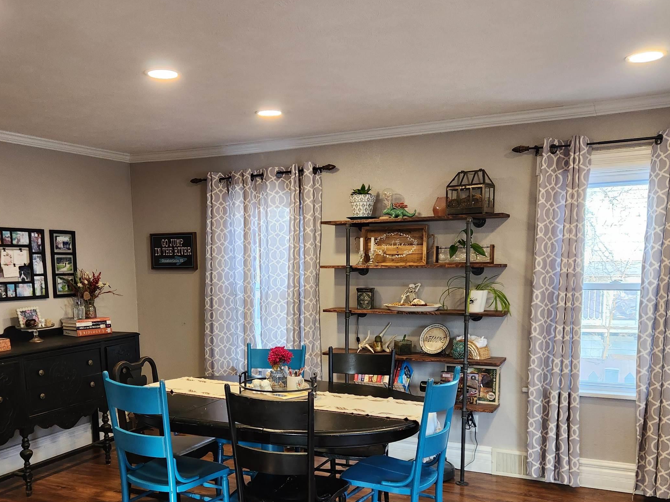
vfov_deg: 40.9
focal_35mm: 34
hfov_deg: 53.6
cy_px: 362
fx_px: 658
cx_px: 269
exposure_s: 1/120
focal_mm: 5.4
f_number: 1.8
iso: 200
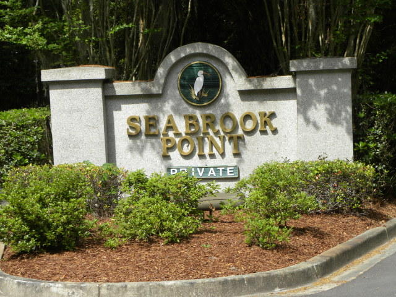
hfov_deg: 18.7
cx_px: 198
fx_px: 1201
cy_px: 148
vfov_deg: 14.1
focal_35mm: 105
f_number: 4.5
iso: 64
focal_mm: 18.8
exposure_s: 1/234
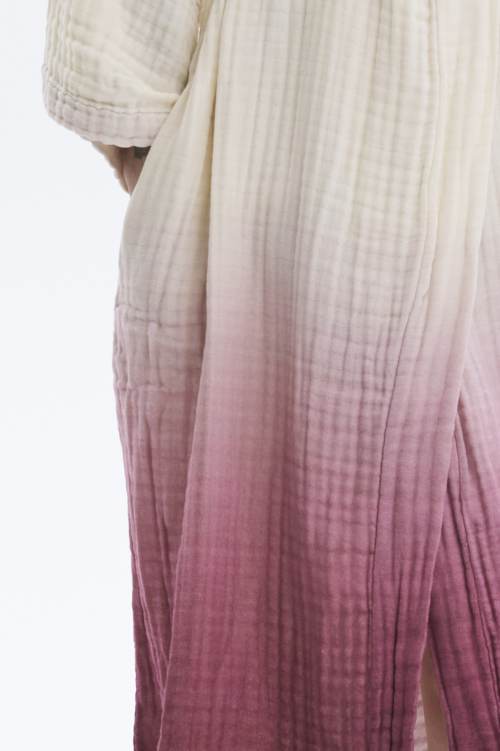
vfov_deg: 6.5
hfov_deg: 4.3
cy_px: 225
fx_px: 6623
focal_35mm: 318
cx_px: 394
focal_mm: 70
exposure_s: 1/200
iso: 250
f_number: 8
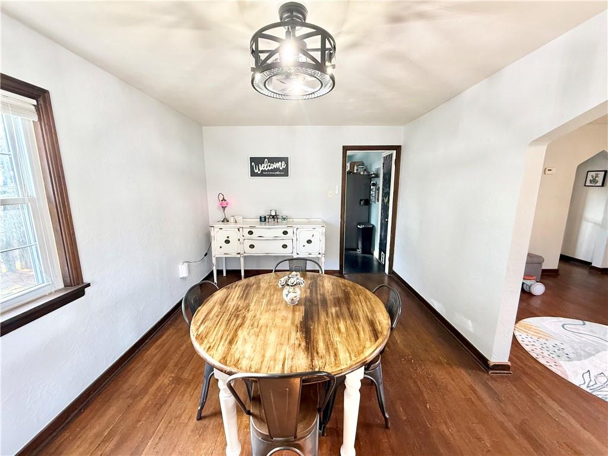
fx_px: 246
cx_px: 304
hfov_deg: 102.1
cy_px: 228
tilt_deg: -10.0
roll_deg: +0.0
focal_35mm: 14
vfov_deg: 85.7
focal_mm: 2.22
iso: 320
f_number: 2.2
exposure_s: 1/60
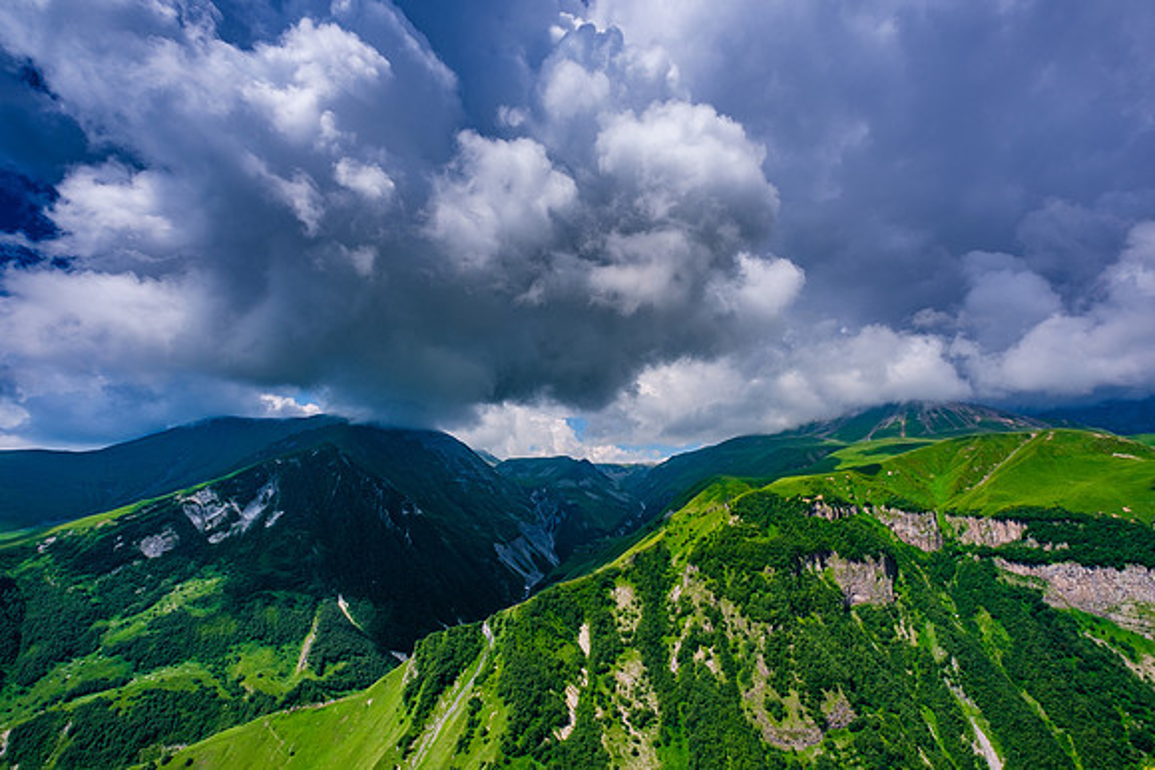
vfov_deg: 72.2
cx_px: 599
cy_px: 422
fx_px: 527
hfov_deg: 95.2
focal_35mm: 16
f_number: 8
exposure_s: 1/180
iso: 160
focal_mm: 10
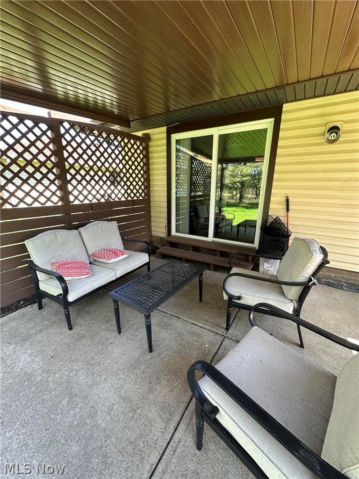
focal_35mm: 14
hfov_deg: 85.7
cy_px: 240
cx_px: 180
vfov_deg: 102.1
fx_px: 194
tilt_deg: -15.0
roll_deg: -1.5
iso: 80
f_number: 2.2
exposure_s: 1/99
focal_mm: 2.22
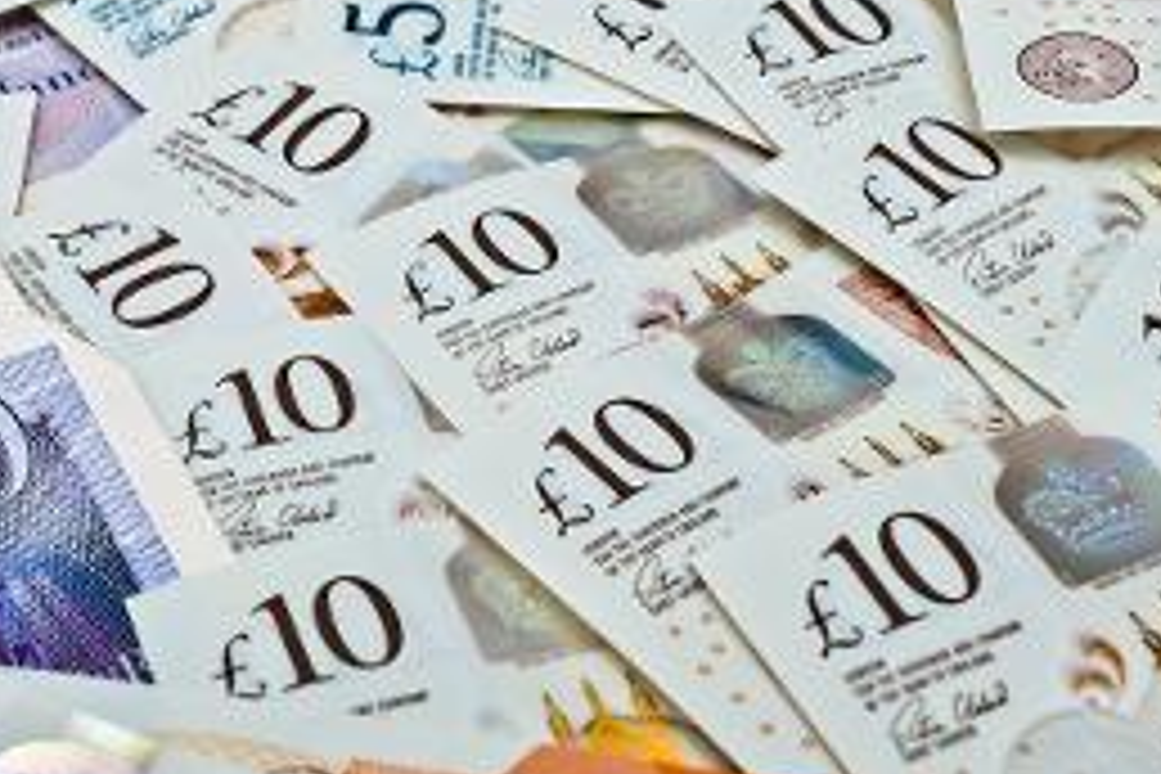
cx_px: 360
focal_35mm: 93
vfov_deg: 14.7
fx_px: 2999
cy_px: 382
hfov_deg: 21.8
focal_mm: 40
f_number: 11
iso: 200
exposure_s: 1/60
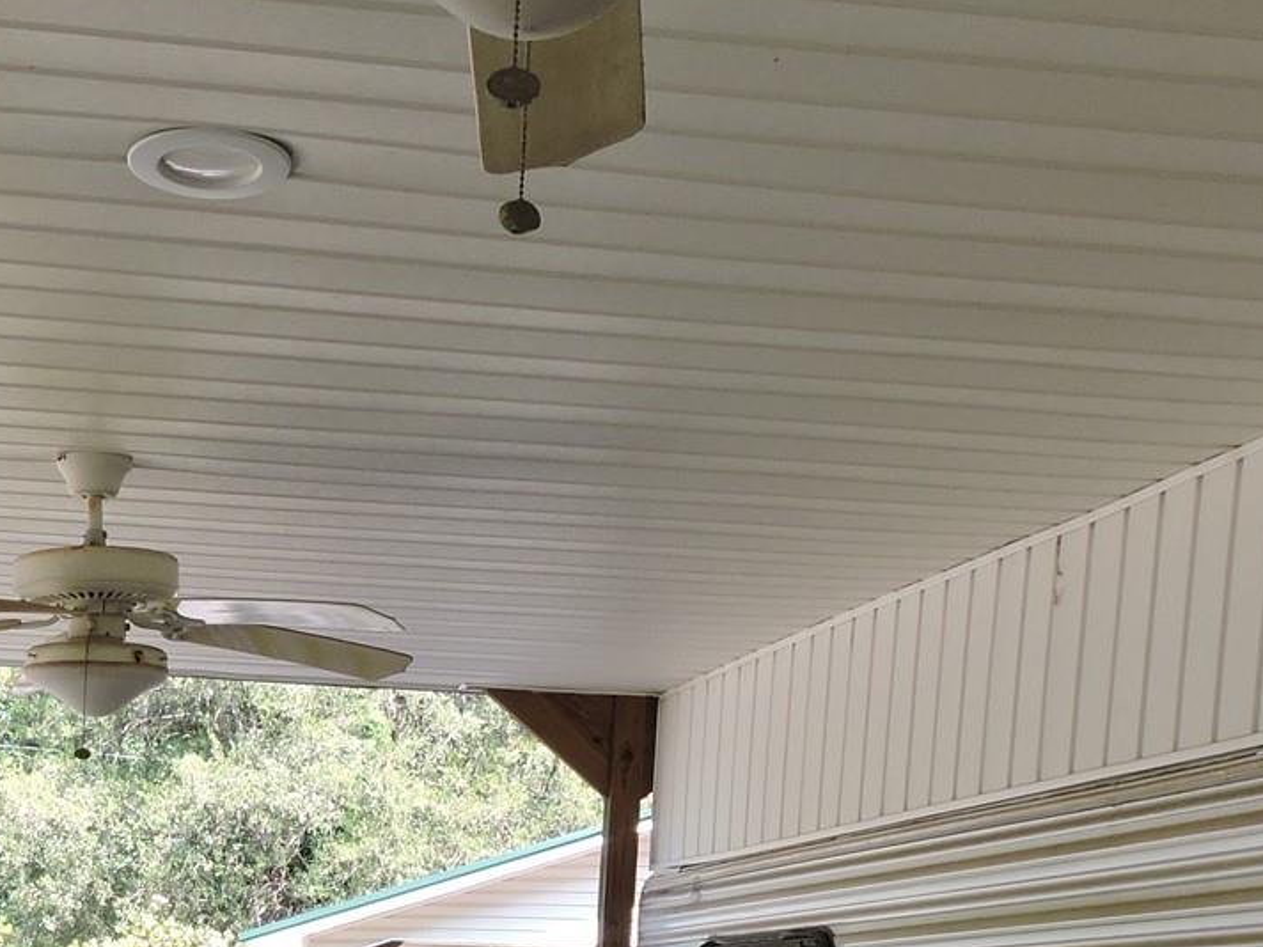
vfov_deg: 19.2
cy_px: 1319
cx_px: 177
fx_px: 2518
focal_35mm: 69
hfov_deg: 27.4
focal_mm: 4.3
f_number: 3.8
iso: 100
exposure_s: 1/80
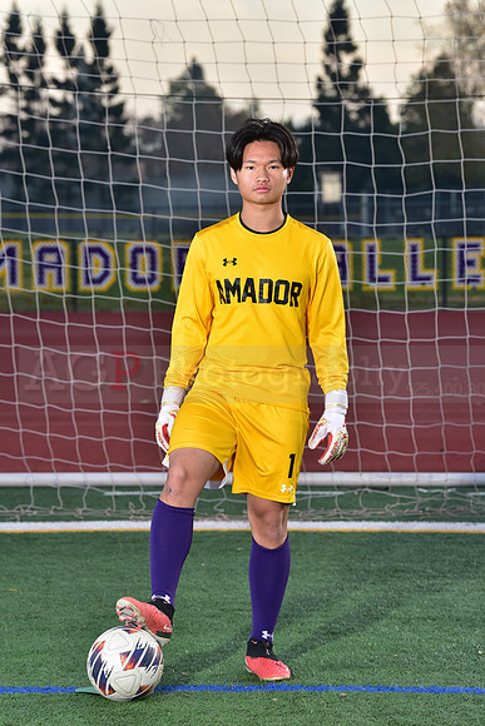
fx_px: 2928
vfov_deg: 14.2
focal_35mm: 145
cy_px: 363
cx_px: 242
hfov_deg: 9.5
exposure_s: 1/200
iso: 400
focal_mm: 145
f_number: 7.1
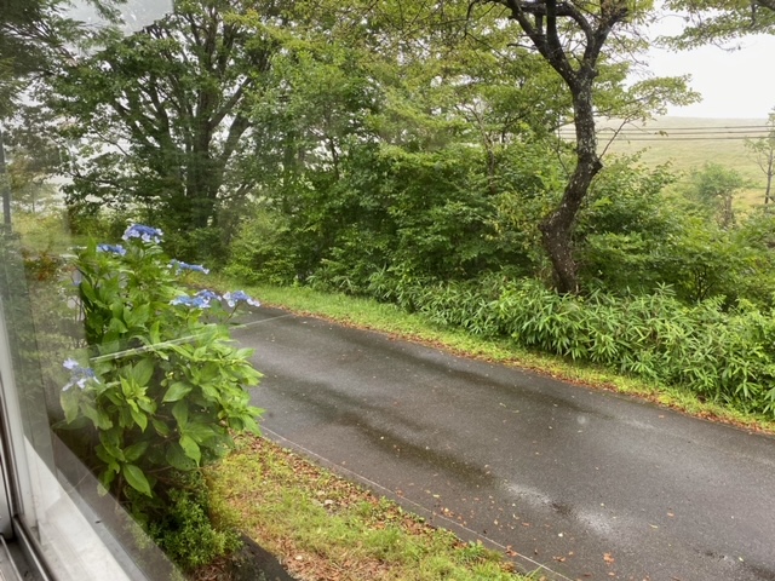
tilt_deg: -10.1
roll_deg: +1.9
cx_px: 388
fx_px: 582
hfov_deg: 67.3
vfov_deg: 53.1
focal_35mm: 26
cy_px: 290
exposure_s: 1/122
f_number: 1.8
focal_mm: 4.25
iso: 40
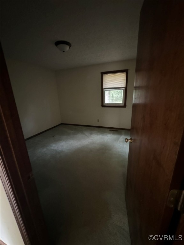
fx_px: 99
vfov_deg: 102.1
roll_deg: +2.7
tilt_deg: -16.8
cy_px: 122
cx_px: 92
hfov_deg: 85.7
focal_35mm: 14
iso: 1600
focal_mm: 2.22
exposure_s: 1/31
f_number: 2.2
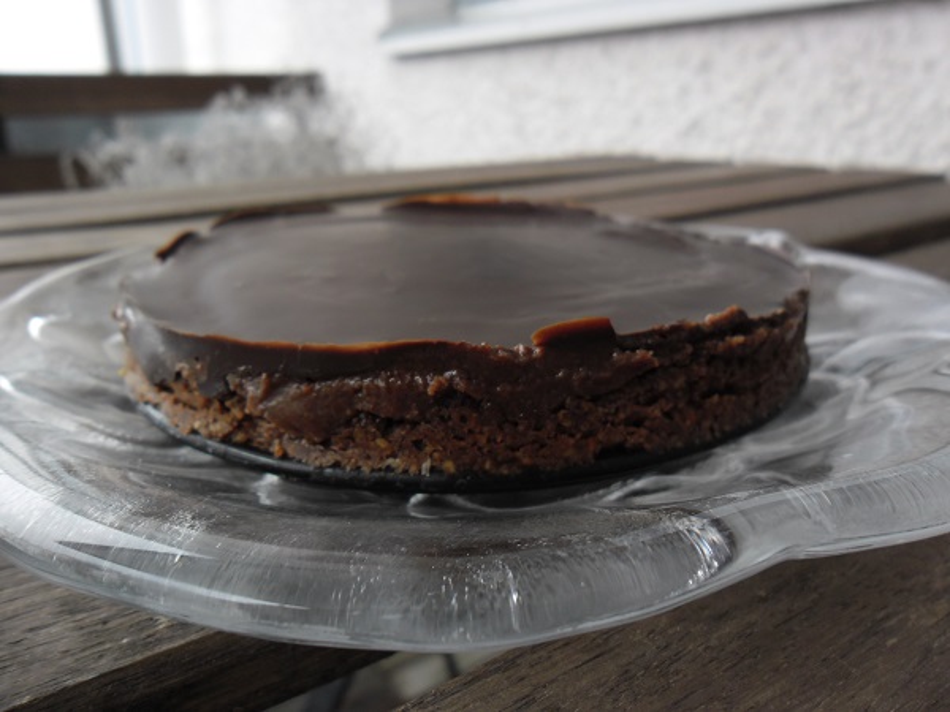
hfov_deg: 65.3
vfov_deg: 51.4
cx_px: 475
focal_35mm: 27
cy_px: 356
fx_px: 741
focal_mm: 4.9
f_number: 3.5
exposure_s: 1/49
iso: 100
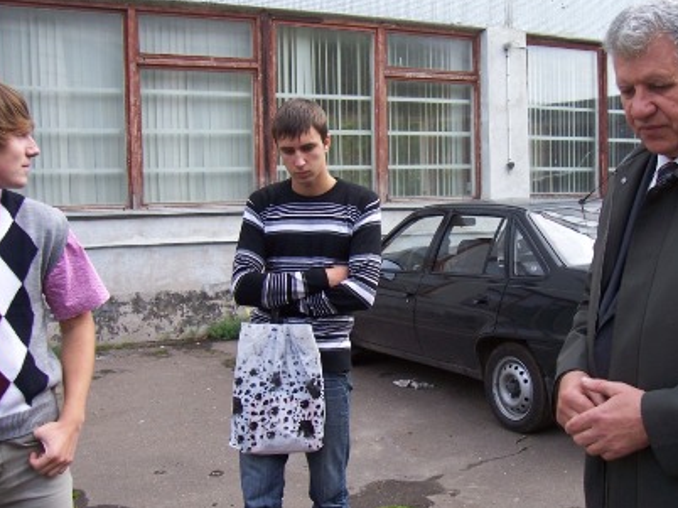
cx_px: 406
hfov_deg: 44.6
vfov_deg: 34.3
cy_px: 263
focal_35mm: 42
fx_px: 822
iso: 80
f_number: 2.7
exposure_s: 1/350
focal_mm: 5.6
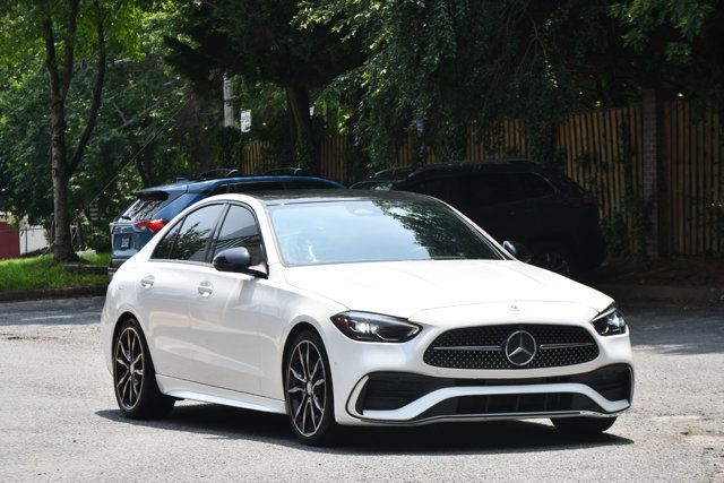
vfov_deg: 10.6
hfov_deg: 15.9
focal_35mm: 129
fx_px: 2595
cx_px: 362
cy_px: 242
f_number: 10
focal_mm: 86
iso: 100
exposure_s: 1/400
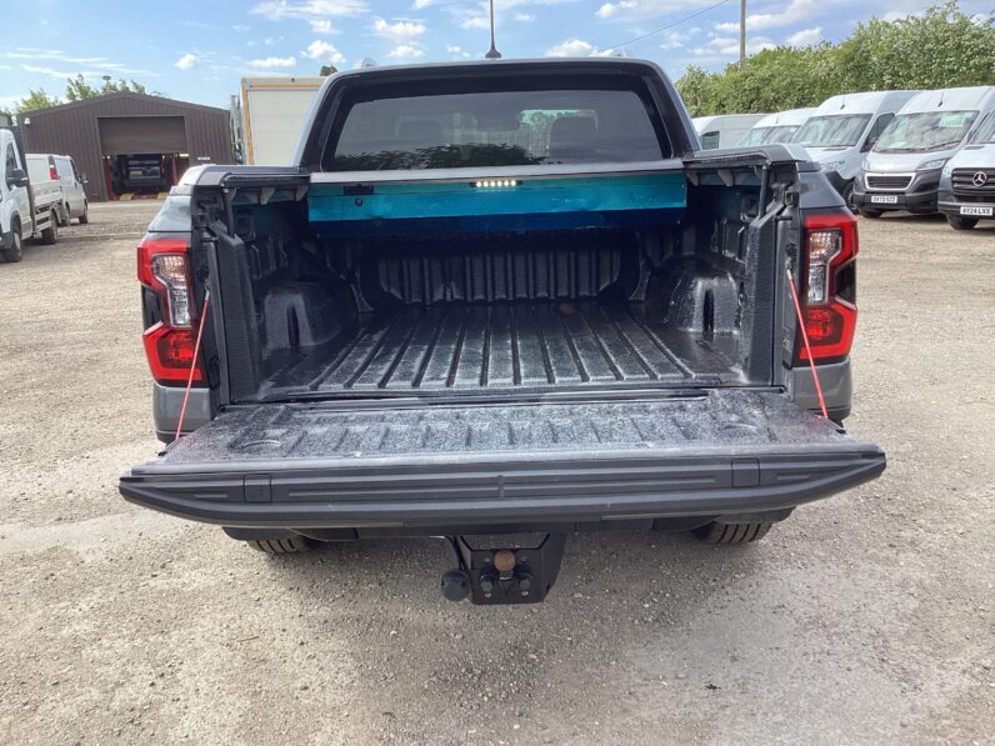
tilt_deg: -15.2
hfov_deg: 58.4
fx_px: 891
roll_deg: +2.8
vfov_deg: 45.4
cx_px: 498
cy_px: 373
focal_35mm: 31
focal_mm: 3.3
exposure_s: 1/283
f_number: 2.4
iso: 25
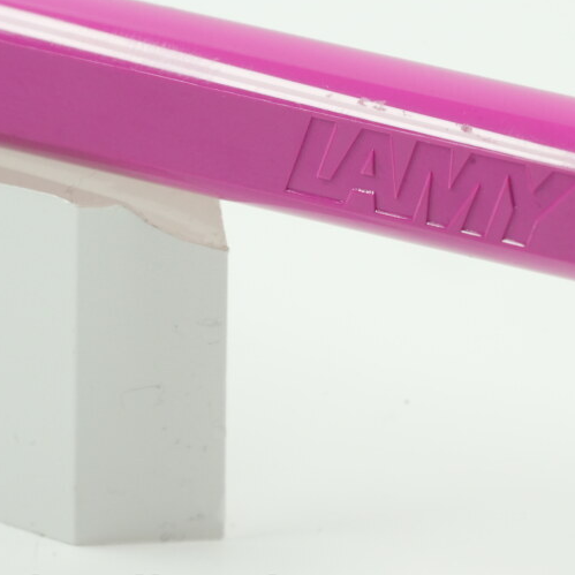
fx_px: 3683
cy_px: 181
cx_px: 411
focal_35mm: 196
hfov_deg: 8.9
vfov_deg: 8.9
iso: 2500
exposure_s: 1/30
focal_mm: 90
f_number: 16
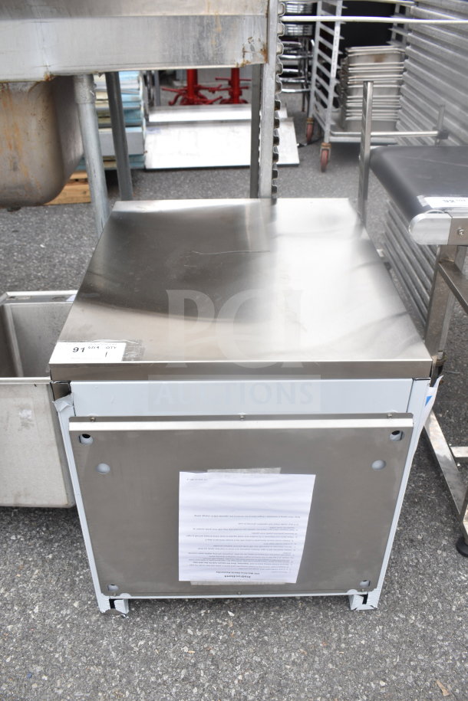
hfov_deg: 41.7
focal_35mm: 32
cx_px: 234
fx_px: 614
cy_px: 350
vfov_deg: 59.5
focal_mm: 21
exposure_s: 1/125
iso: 200
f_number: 5.6
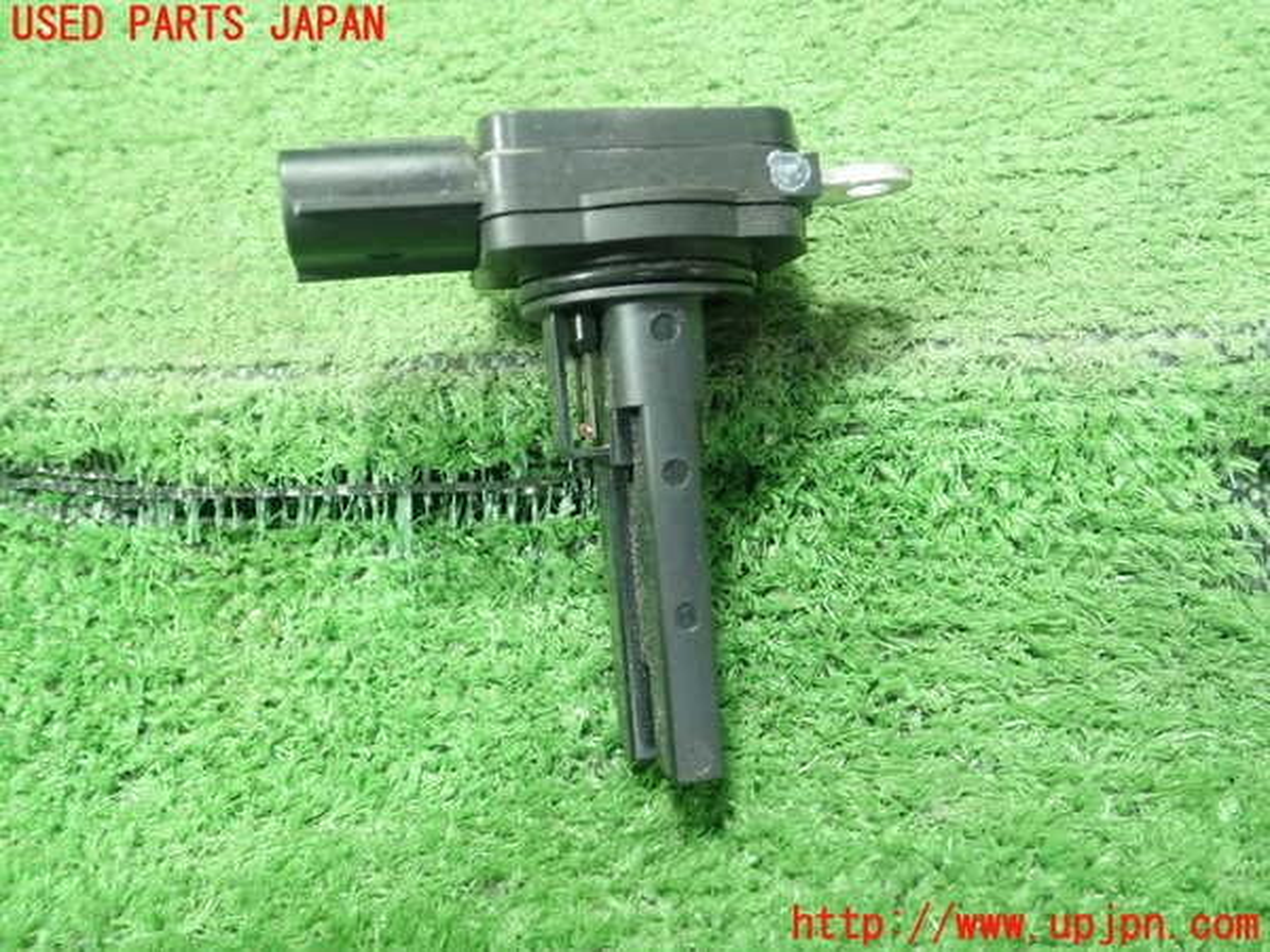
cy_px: 476
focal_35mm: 30
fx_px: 1101
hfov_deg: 60.0
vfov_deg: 46.8
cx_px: 635
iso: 800
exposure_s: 1/80
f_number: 2.3
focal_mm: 5.5
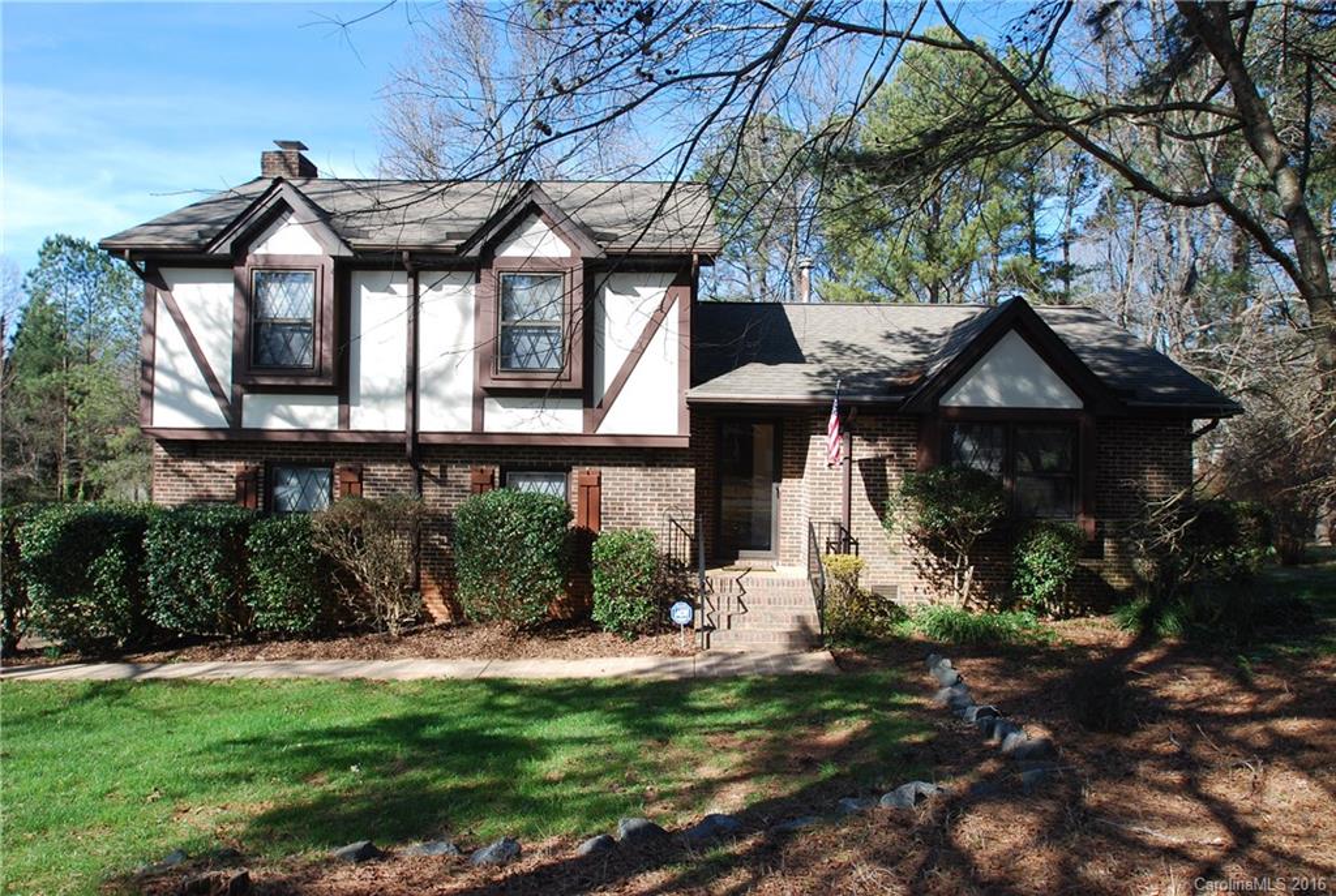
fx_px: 837
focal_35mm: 22
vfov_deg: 56.4
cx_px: 668
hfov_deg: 77.2
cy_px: 448
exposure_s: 1/200
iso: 200
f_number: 10
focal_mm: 15
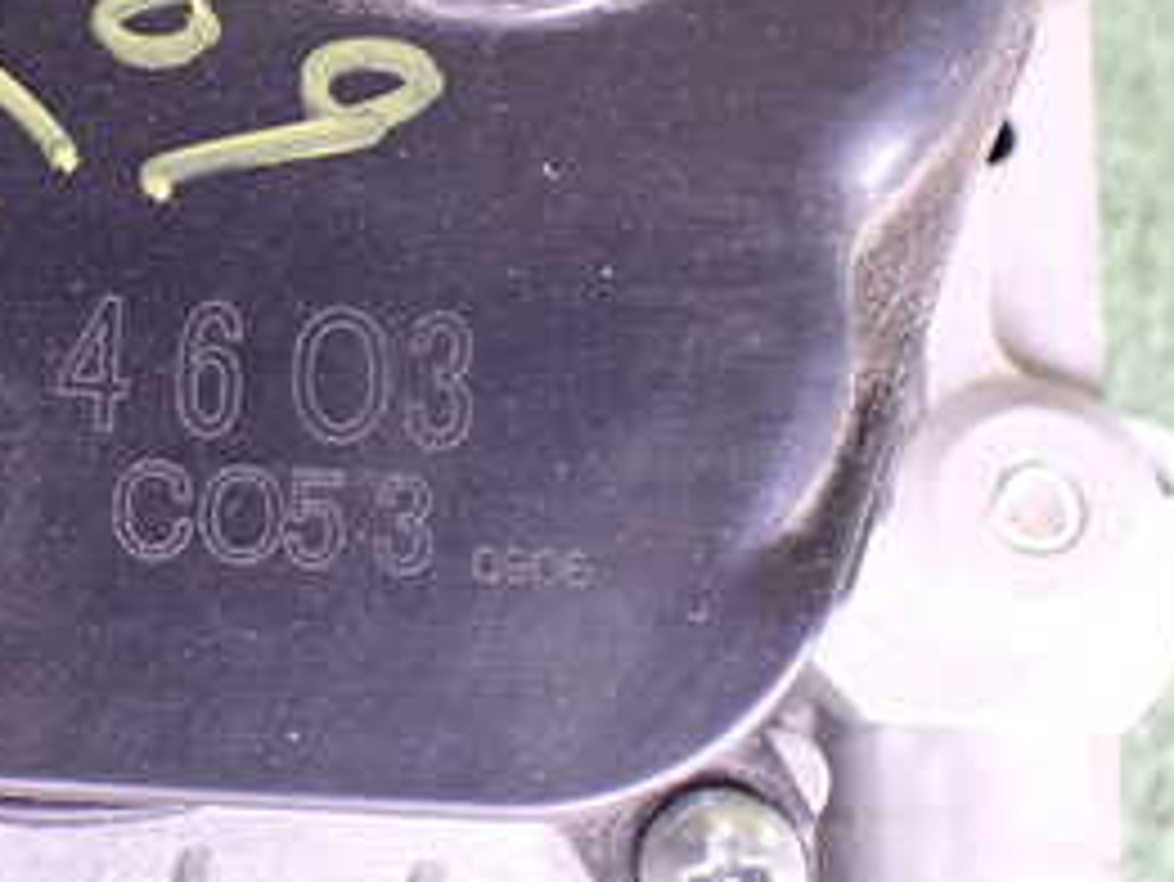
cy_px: 90
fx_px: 2341
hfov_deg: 27.4
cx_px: 166
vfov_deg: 20.9
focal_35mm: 69
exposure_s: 1/80
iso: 800
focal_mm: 5.4
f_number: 2.3
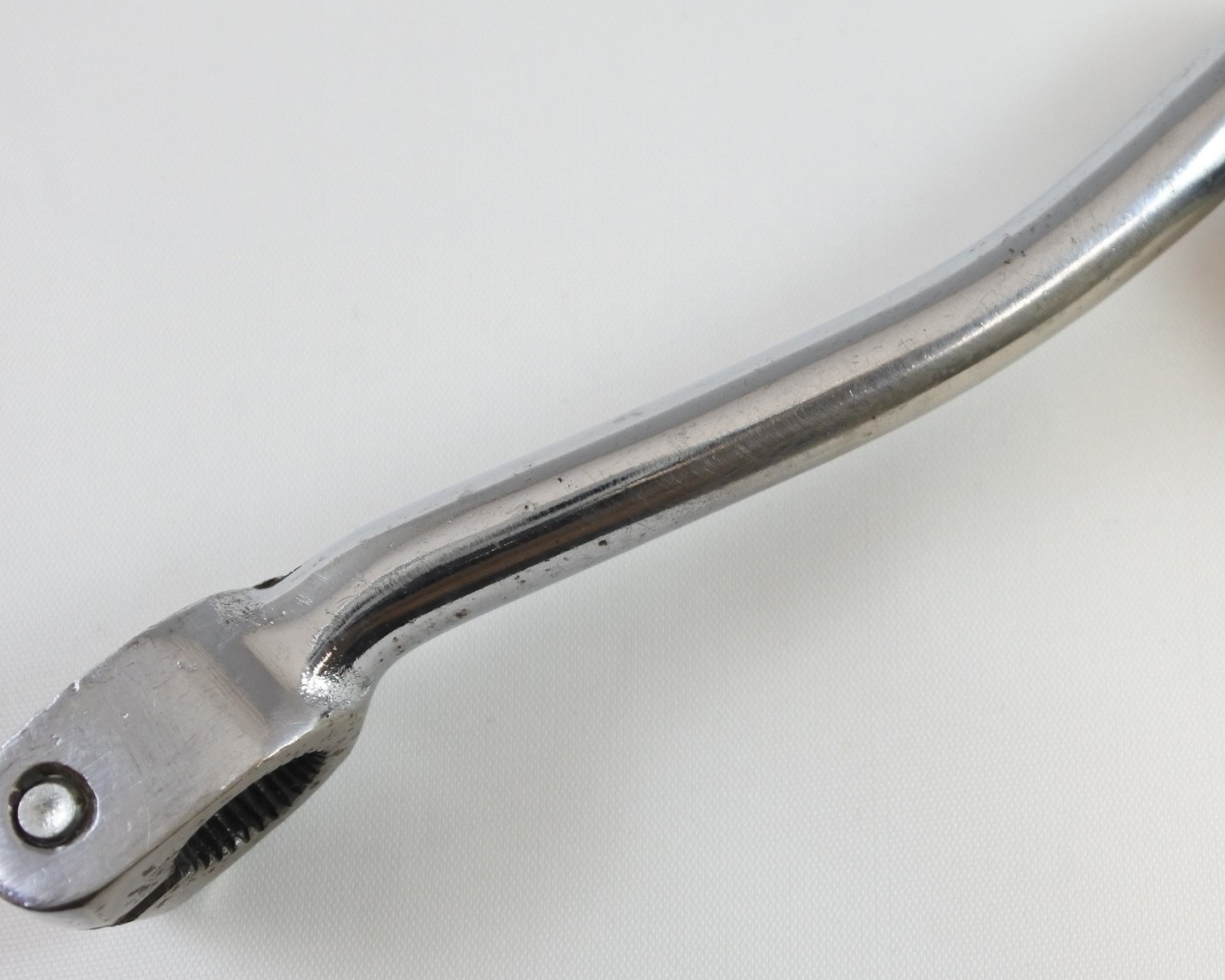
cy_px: 435
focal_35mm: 51
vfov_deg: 29.7
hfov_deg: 35.9
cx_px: 906
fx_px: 1849
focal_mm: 12.6
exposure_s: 1/125
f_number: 3.8
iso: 400
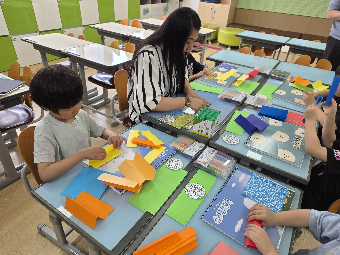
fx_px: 226
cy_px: 128
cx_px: 170
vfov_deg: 58.9
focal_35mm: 23
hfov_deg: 73.9
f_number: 1.7
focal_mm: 6.3
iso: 64
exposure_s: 1/120
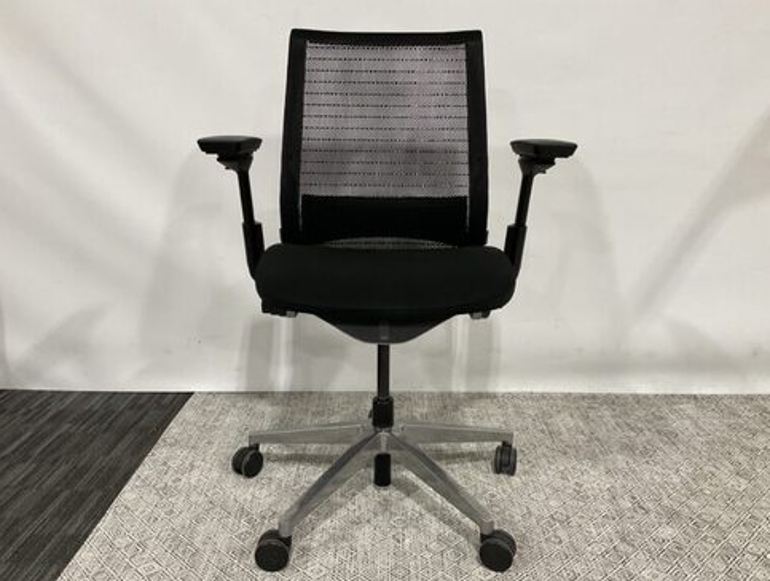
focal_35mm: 30
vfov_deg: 46.9
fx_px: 668
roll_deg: -0.6
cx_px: 384
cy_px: 299
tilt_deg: -15.5
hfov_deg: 59.9
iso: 100
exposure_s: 1/50
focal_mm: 3
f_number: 1.8
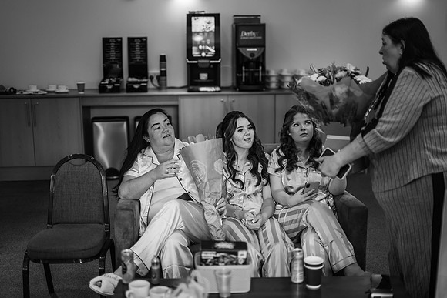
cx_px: 224
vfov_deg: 27.0
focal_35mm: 50
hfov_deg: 39.6
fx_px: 621
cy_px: 149
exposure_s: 1/250
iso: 360
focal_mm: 50
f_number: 1.4
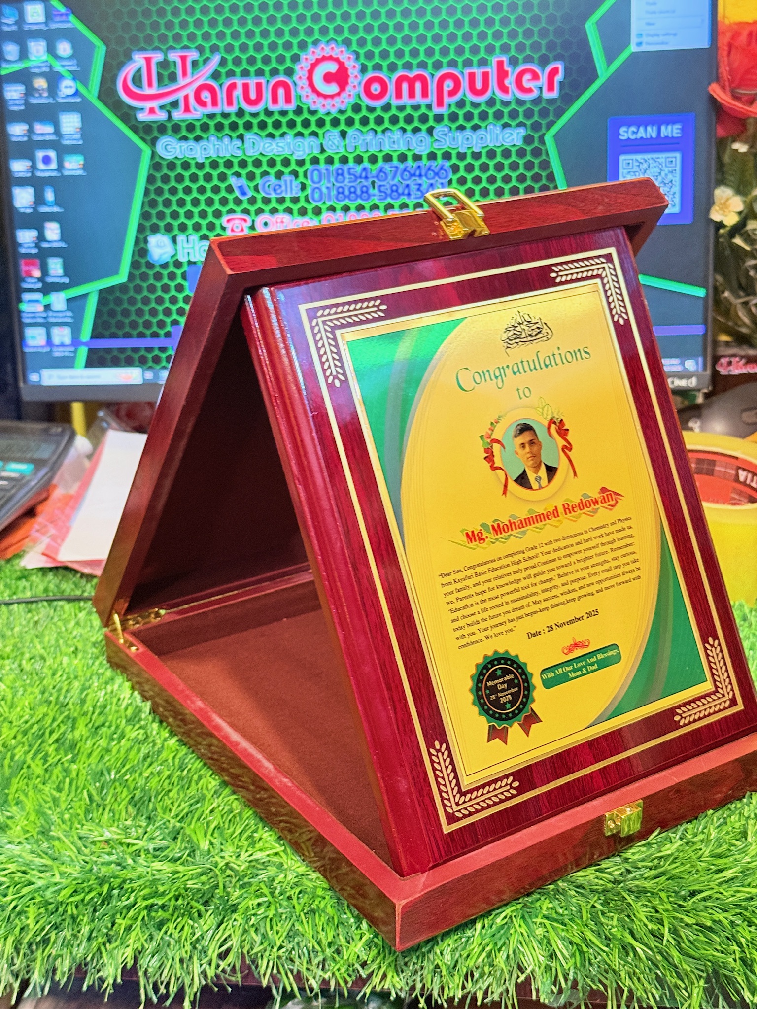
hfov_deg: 30.3
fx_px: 1400
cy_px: 504
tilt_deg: -17.6
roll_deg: +0.5
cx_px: 378
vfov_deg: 39.7
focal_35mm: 48
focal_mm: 6.76
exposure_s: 1/33
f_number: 1.78
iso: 200
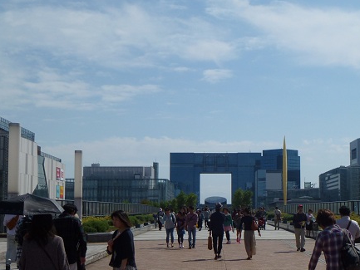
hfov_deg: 24.6
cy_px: 145
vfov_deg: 18.7
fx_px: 822
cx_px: 234
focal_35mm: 79
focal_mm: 10.1
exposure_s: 1/2000
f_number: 4.4
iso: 100
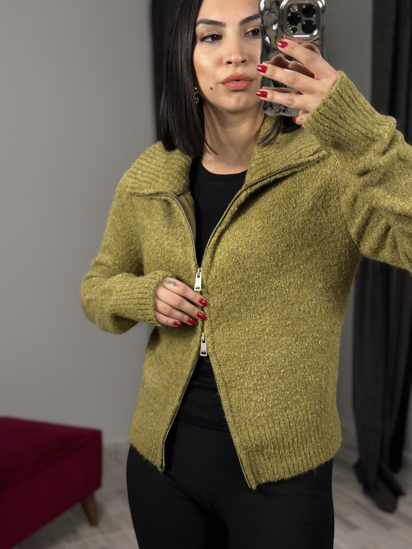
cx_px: 206
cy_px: 274
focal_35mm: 48
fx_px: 762
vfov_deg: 39.7
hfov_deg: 30.3
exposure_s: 1/108
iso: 64
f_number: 1.78
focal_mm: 6.86
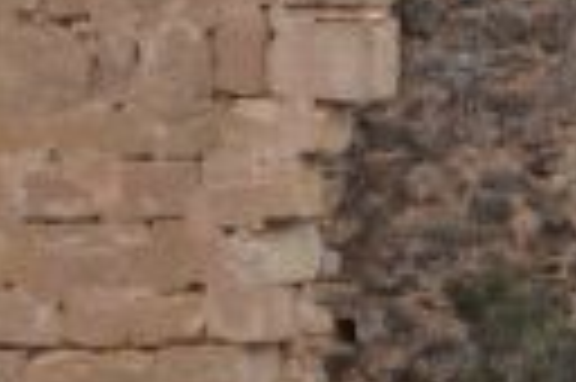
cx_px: 315
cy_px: 52
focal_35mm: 515
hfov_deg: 4.0
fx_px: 8231
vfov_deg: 2.7
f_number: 7.1
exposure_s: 1/125
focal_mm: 55
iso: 100
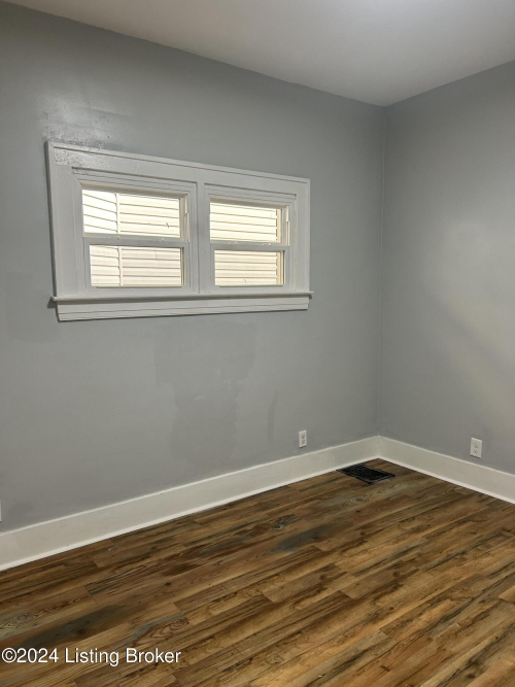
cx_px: 258
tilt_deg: -6.5
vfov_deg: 67.3
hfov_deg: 53.0
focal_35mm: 26
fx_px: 516
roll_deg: +0.5
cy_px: 344
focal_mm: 5.7
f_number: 1.5
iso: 100
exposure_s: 1/60
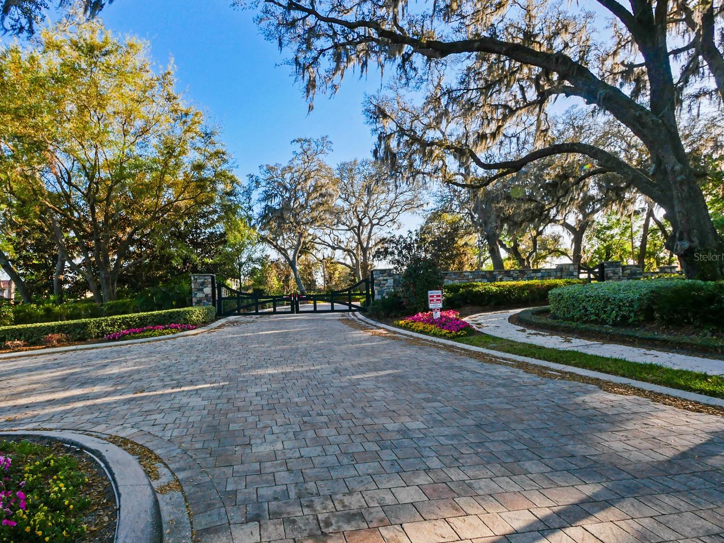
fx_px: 377
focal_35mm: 18
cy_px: 256
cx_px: 335
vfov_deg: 71.6
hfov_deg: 87.6
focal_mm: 8
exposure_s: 1/250
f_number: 6.3
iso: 200
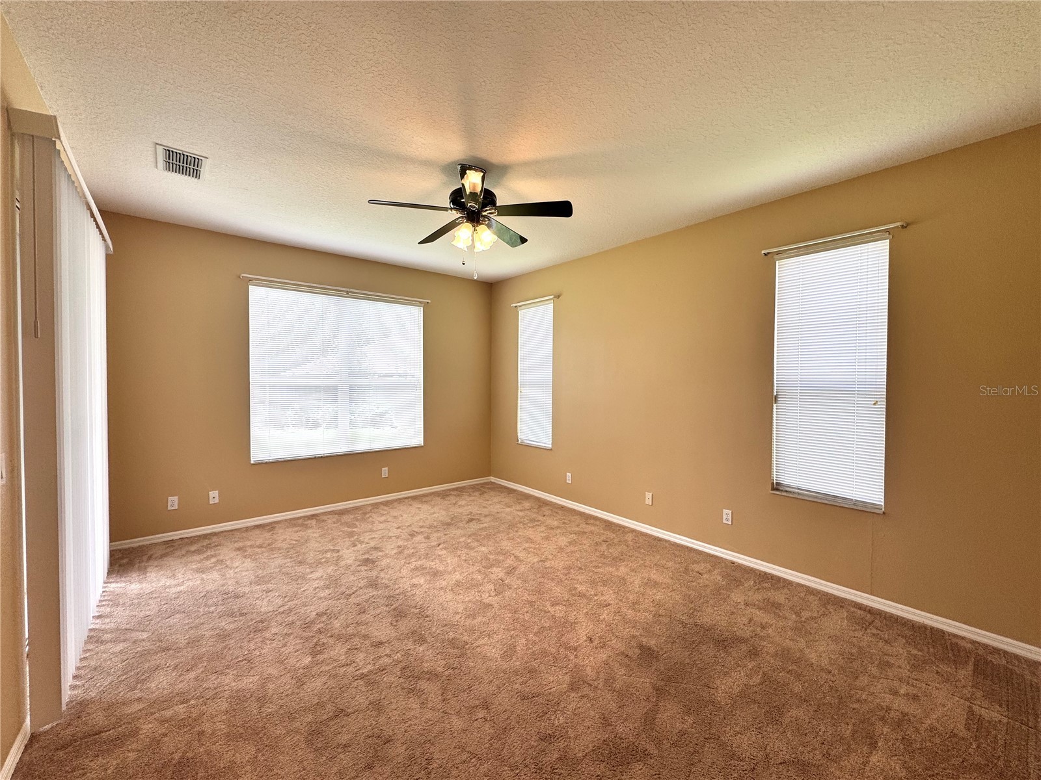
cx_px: 520
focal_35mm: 14
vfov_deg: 85.7
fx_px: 421
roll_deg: -0.6
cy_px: 390
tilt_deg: -1.7
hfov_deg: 102.1
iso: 40
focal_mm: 2.22
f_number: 2.2
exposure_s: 1/112
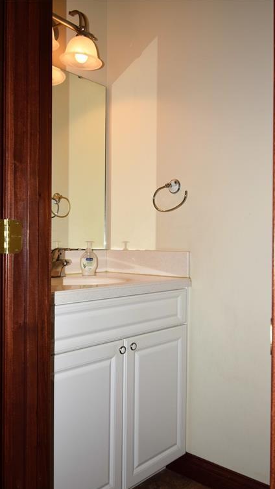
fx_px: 415
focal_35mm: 32
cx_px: 140
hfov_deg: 36.7
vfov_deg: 61.0
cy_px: 248
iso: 100
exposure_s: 1/60
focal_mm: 20
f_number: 5.6
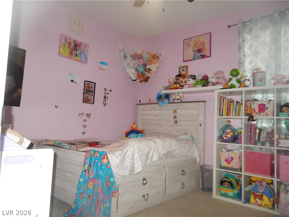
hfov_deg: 69.4
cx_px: 144
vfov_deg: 54.9
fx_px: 209
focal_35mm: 25
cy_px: 108
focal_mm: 4.5
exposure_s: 1/30
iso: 250
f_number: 3.2
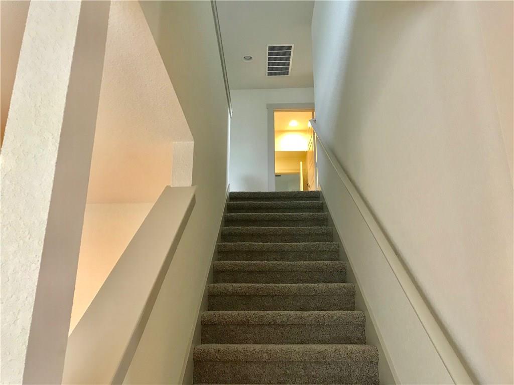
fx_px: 416
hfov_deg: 63.4
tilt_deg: +19.6
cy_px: 192
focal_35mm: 28
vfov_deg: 49.7
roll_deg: -0.1
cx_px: 257
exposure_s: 1/17
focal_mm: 3.99
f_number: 1.8
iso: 40
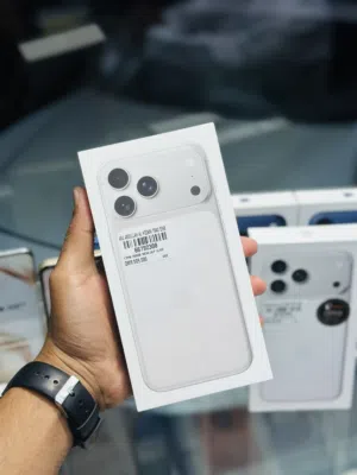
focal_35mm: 48
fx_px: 660
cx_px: 178
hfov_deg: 30.3
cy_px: 238
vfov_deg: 39.7
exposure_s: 1/2070
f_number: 1.78
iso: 80
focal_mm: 6.86
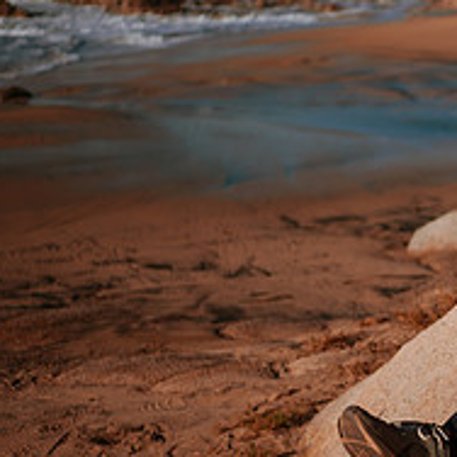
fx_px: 1374
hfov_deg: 17.3
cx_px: 651
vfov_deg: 18.9
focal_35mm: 92
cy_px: 208
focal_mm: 35
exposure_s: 1/8000
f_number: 2
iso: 50
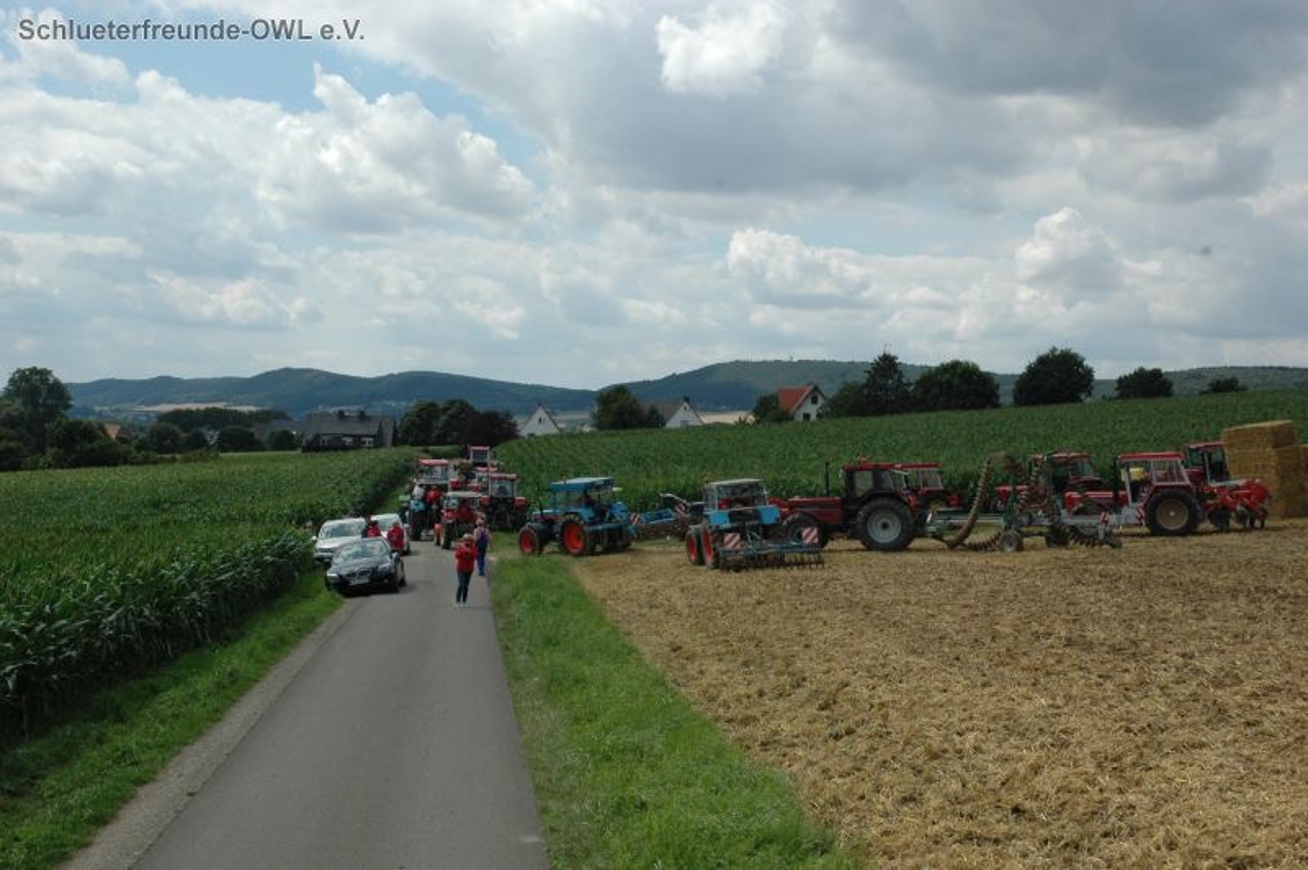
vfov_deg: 26.4
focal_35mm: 51
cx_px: 654
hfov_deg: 38.9
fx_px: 1851
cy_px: 435
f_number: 13
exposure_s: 1/640
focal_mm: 34
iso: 400
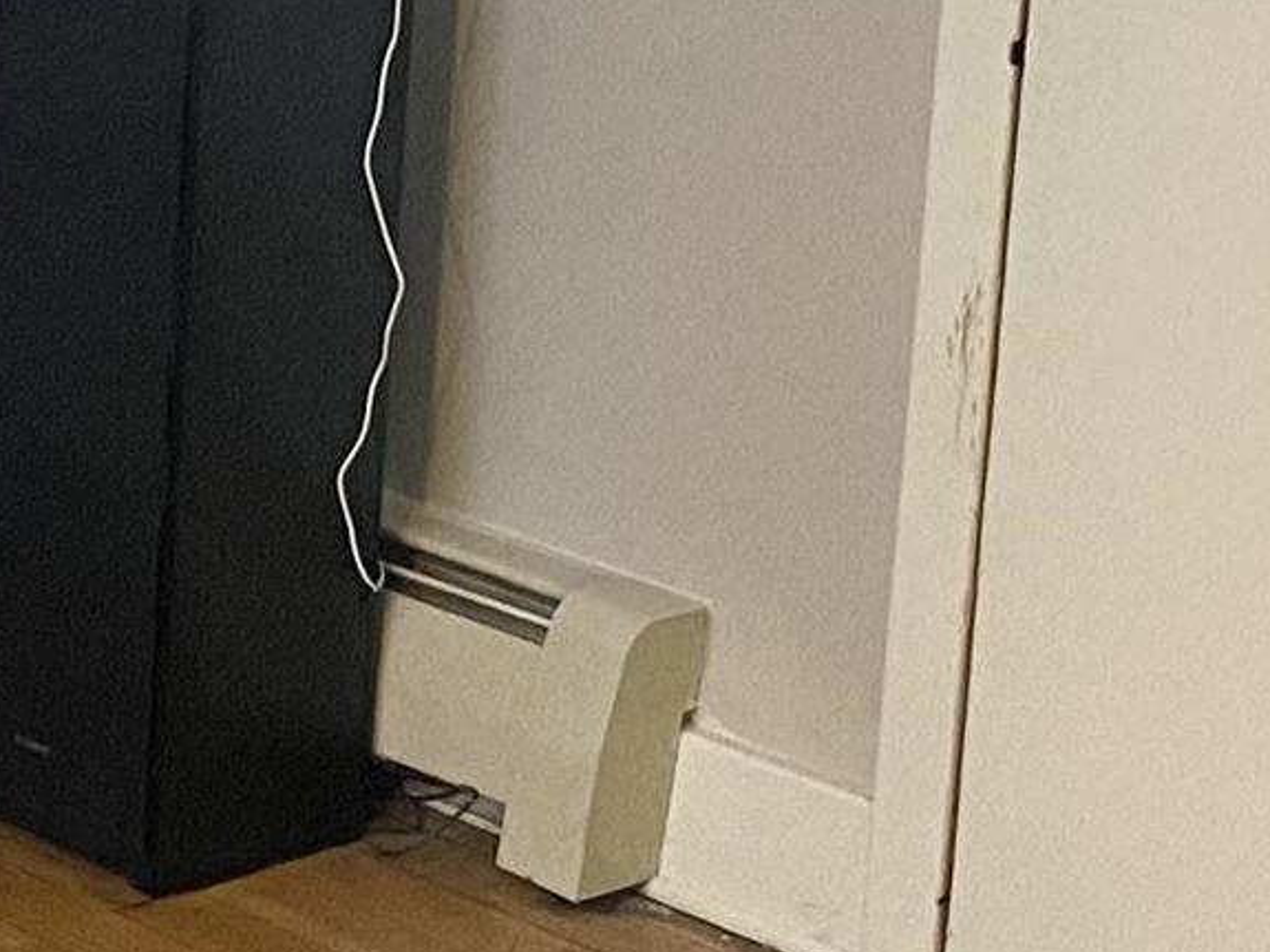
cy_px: -95
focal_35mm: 139
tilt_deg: -10.9
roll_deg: -2.5
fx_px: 5099
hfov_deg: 13.6
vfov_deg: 10.5
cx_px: -477
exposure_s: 1/60
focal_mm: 4.25
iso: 400
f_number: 1.8
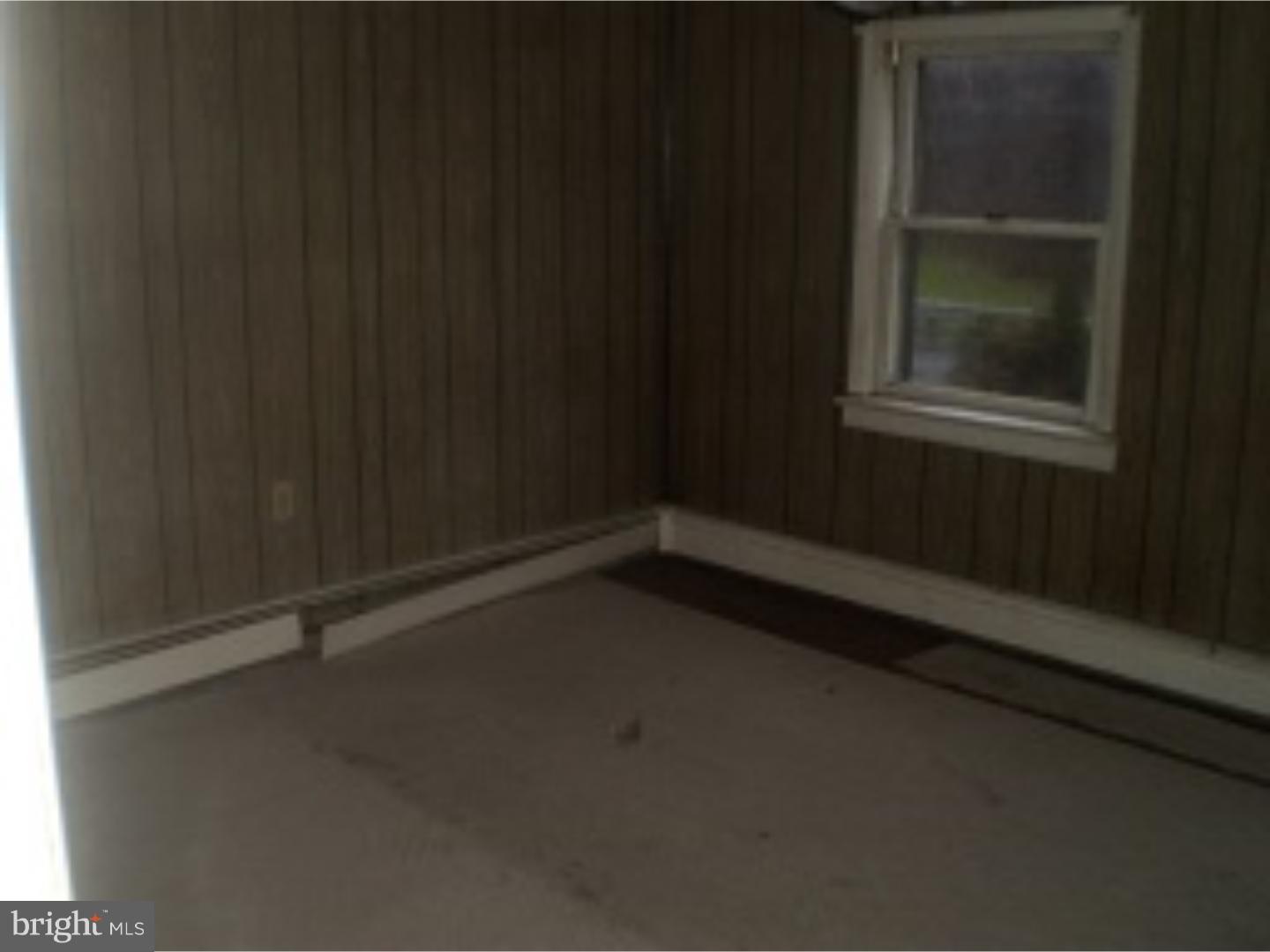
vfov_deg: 39.7
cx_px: 635
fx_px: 1321
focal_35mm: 36
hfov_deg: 51.4
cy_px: 476
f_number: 3.1
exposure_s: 1/30
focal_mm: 6.3
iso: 125
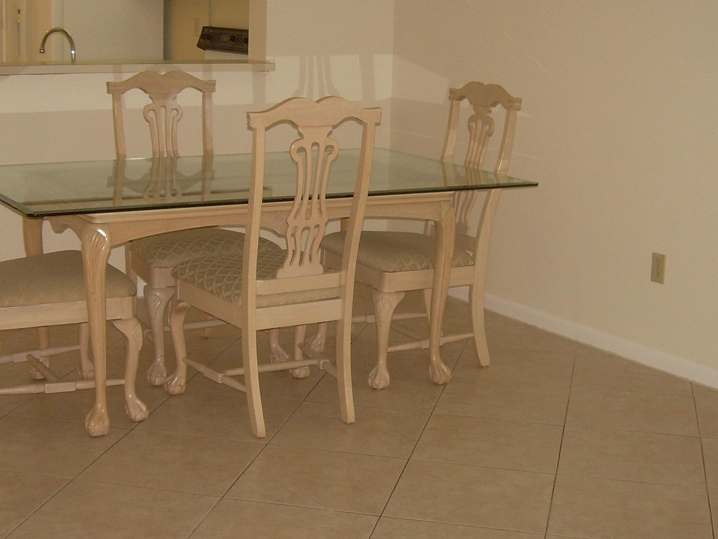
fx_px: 1182
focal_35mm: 57
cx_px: 359
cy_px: 245
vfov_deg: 25.6
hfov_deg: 33.8
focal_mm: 6.3
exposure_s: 1/60
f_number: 2.8
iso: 130
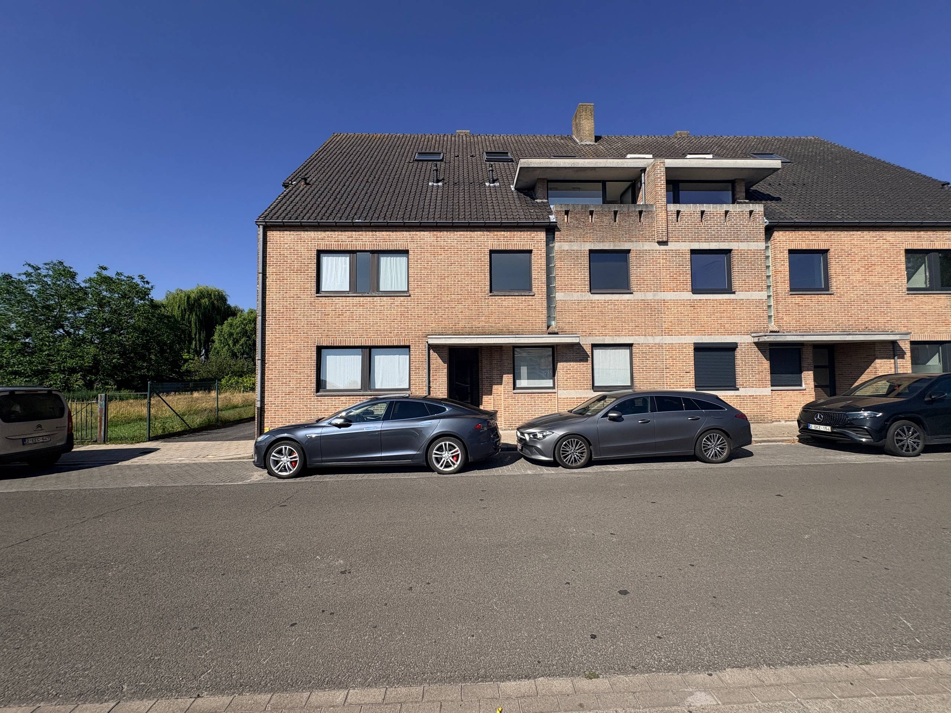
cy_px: 356
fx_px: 385
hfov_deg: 102.1
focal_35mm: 14
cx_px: 476
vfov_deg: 85.7
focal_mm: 2.22
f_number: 2.2
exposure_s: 1/3247
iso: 40
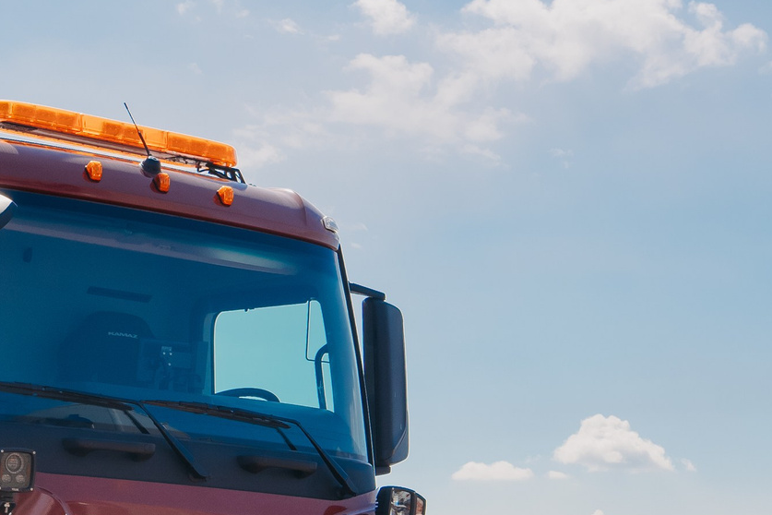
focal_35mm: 107
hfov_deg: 18.6
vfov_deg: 12.5
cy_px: 623
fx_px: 2294
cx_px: -14
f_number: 10
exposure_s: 1/250
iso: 160
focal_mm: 35
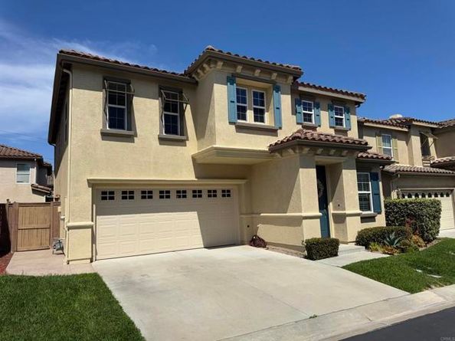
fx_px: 315
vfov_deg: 56.8
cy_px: 170
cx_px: 228
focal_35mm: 24
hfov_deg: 71.6
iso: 50
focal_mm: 6.76
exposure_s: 1/12346
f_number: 1.78
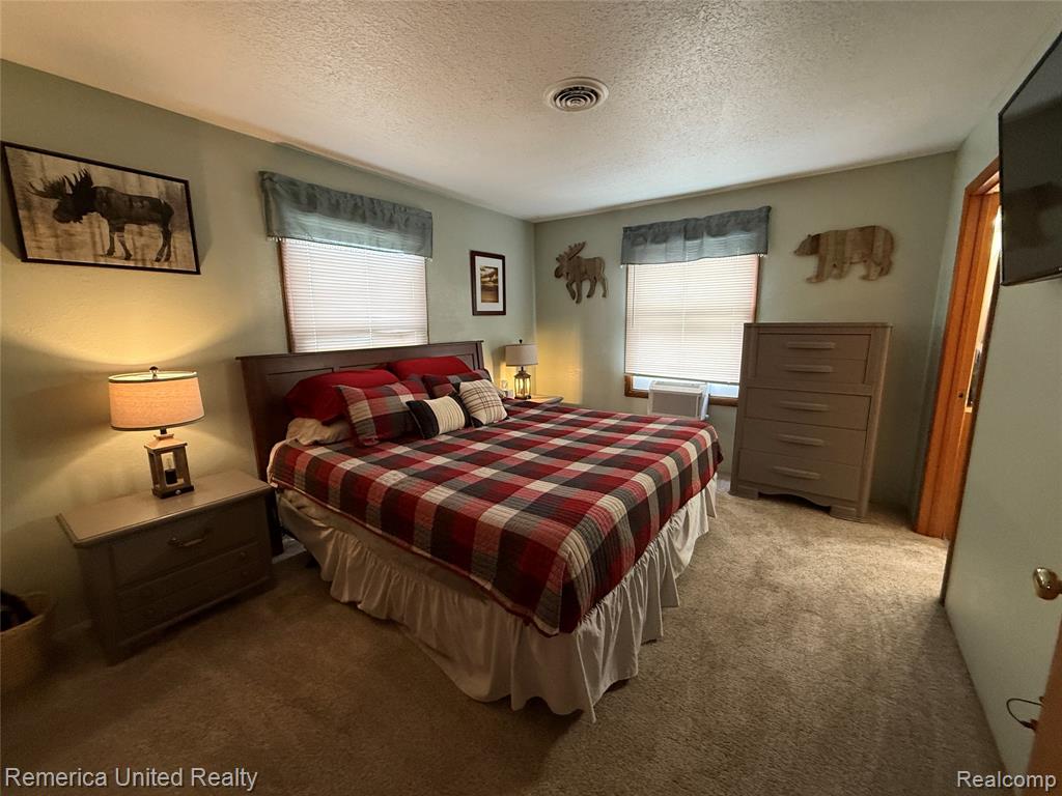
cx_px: 531
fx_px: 430
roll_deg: +0.6
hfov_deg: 102.1
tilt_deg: -9.7
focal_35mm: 14
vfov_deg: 85.7
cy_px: 398
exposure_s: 1/60
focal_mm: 2.22
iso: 320
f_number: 2.2
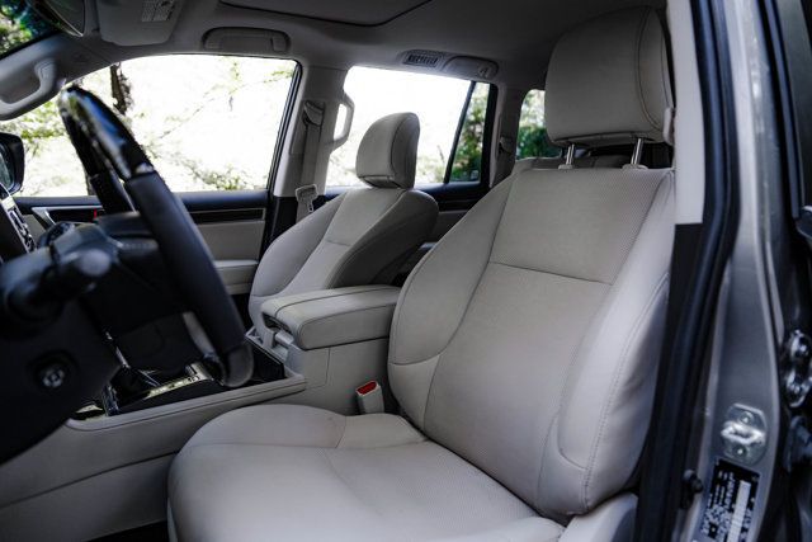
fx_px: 541
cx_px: 406
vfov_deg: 53.2
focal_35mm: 24
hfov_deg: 73.7
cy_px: 271
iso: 640
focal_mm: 24
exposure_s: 1/320
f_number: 2.8
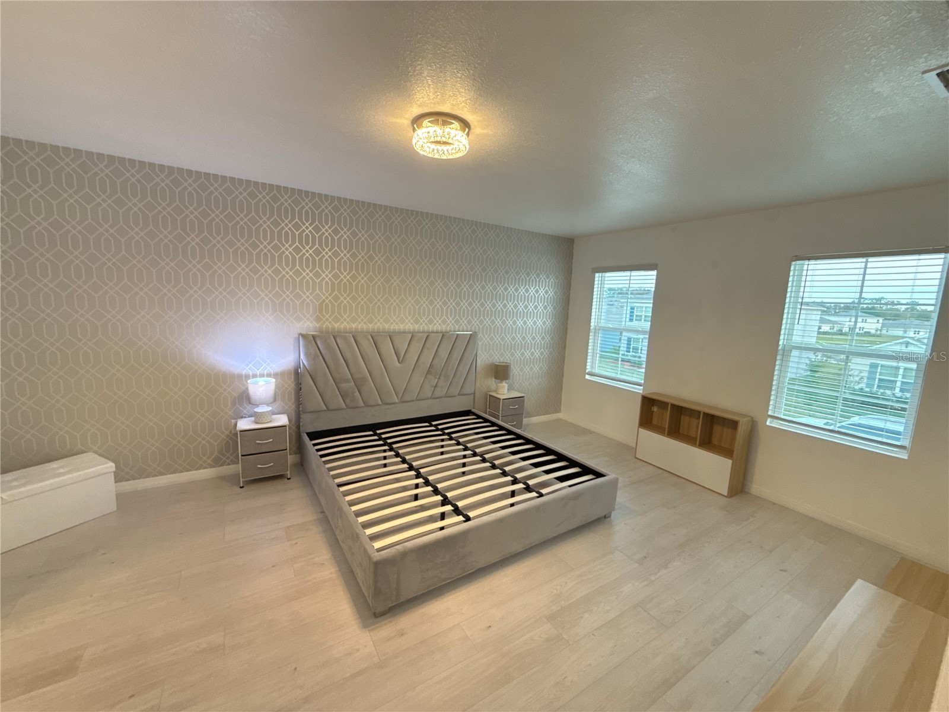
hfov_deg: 102.1
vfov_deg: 85.7
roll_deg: -2.8
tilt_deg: -7.8
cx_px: 474
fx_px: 384
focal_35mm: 14
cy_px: 356
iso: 400
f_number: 2.2
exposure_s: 1/120
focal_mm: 2.22
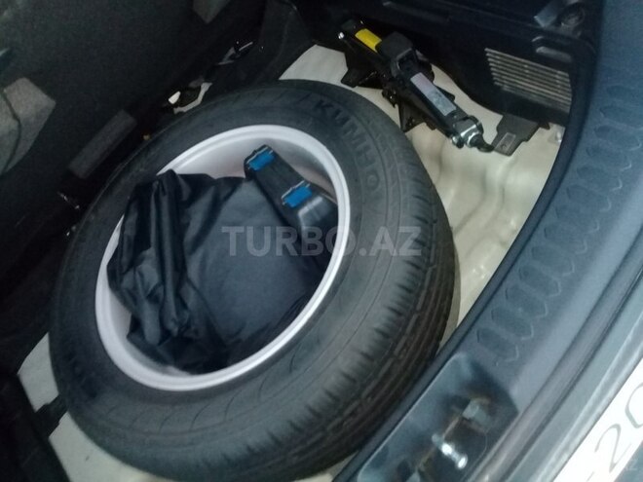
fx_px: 576
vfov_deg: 45.4
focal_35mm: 31
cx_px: 322
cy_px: 241
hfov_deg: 58.4
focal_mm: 3.3
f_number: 2.2
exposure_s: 1/33
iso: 400
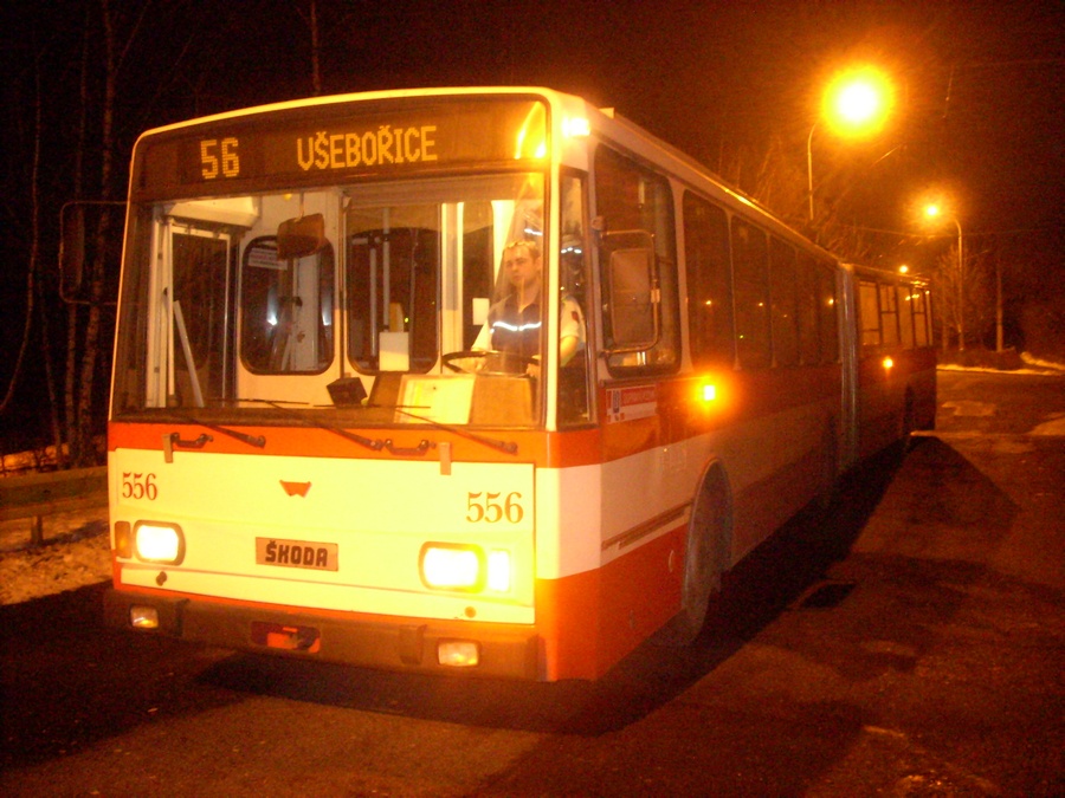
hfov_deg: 50.1
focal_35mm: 37
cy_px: 399
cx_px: 532
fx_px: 1138
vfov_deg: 38.7
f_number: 2.8
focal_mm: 6.2
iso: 800
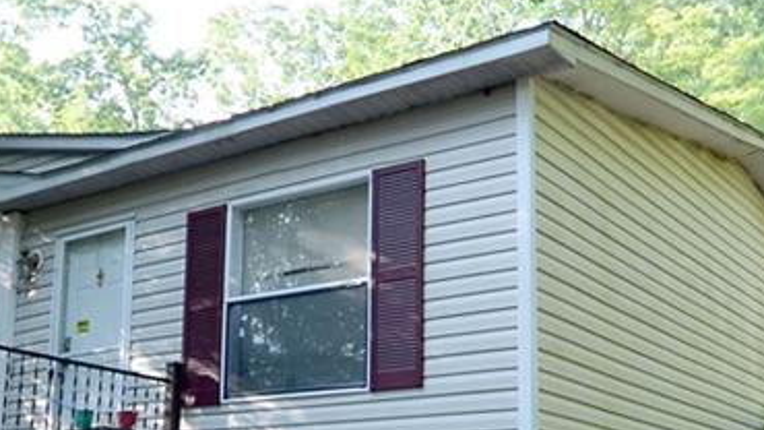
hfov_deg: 39.7
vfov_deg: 22.7
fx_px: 1053
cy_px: 344
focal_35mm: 52
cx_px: 314
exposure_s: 1/80
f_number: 4
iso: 100
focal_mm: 12
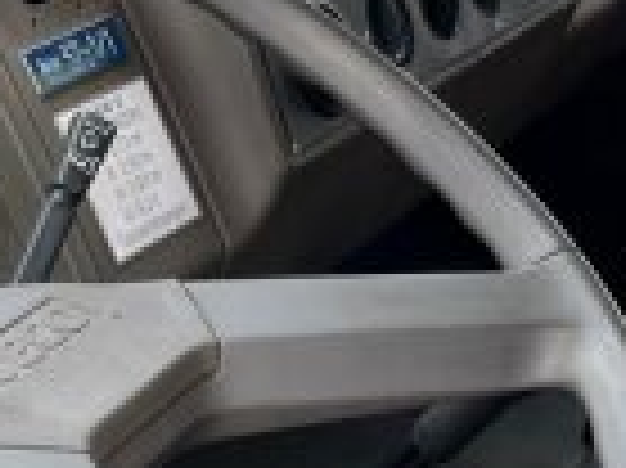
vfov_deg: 12.2
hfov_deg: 16.4
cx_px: 270
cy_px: 32
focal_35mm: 120
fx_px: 2168
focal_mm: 5.7
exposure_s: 1/121
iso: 40
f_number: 1.5
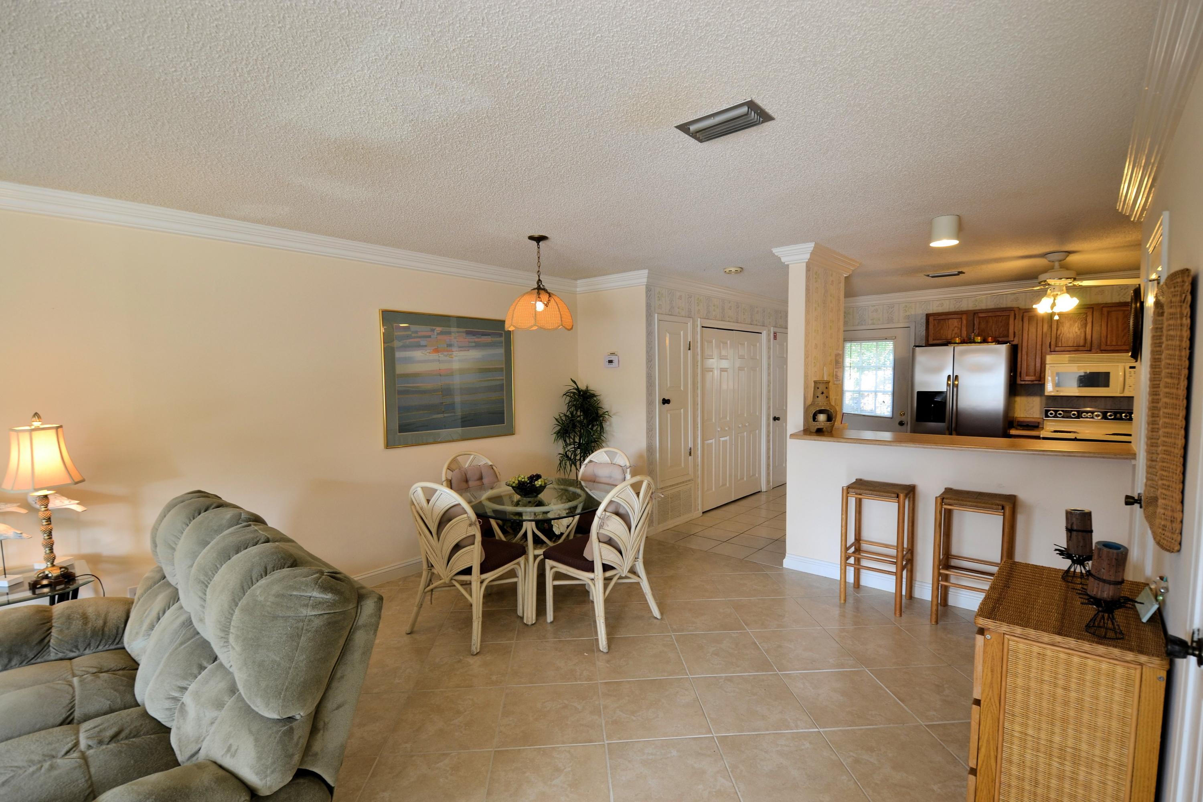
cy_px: 401
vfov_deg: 77.3
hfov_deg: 100.4
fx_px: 501
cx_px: 602
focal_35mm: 15
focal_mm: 10
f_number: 5.6
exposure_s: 1/6
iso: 100
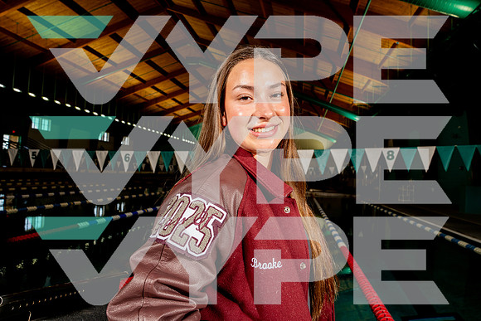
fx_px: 321
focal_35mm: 24
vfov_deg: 53.2
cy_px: 160
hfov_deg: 73.7
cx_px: 240
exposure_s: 1/125
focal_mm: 24
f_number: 7.1
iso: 400
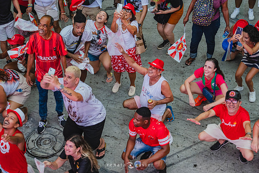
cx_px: 130
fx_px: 417
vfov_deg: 23.4
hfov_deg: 34.5
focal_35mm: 58
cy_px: 86
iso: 1600
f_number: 3.2
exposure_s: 1/500
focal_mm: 38.8
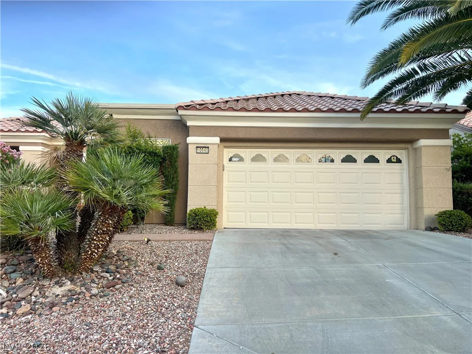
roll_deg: -0.9
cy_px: 177
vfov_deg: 53.1
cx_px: 236
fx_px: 355
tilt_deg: +2.9
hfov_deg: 67.3
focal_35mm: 26
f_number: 1.5
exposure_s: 1/383
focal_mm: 5.7
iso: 50
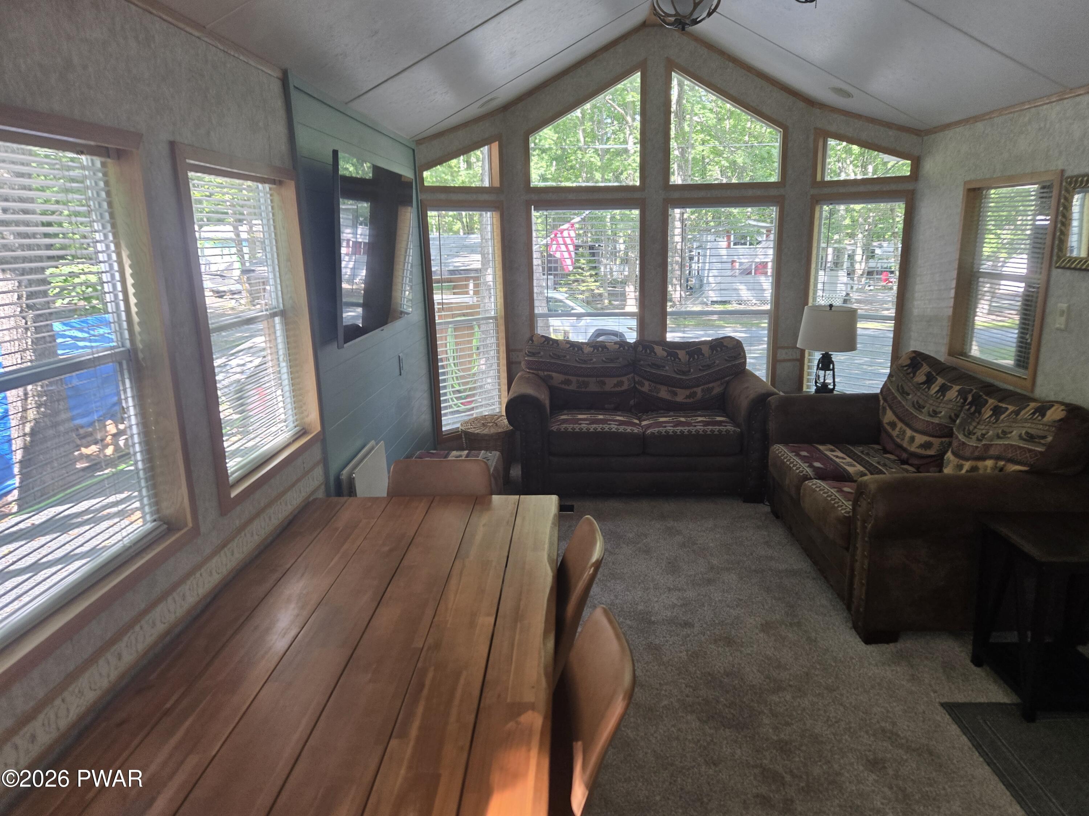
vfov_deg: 58.9
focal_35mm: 23
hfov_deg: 73.9
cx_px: 544
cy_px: 408
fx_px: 724
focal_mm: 5.4
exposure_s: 1/120
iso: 125
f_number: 1.8
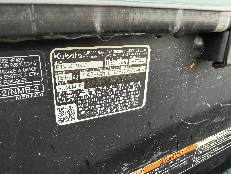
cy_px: 87
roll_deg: -2.2
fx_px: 160
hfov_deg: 71.6
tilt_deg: -23.3
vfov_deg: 56.8
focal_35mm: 24
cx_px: 116
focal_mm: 2.22
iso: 200
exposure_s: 1/121
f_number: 2.2
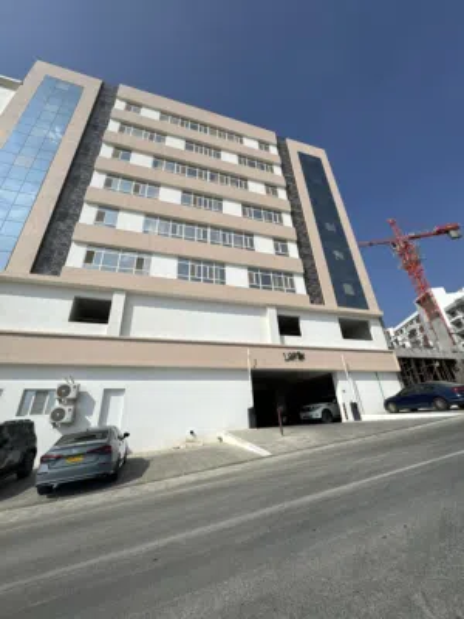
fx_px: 250
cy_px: 310
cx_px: 232
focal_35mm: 14
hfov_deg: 85.7
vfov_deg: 102.1
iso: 40
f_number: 2.2
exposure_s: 1/4132
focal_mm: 2.22
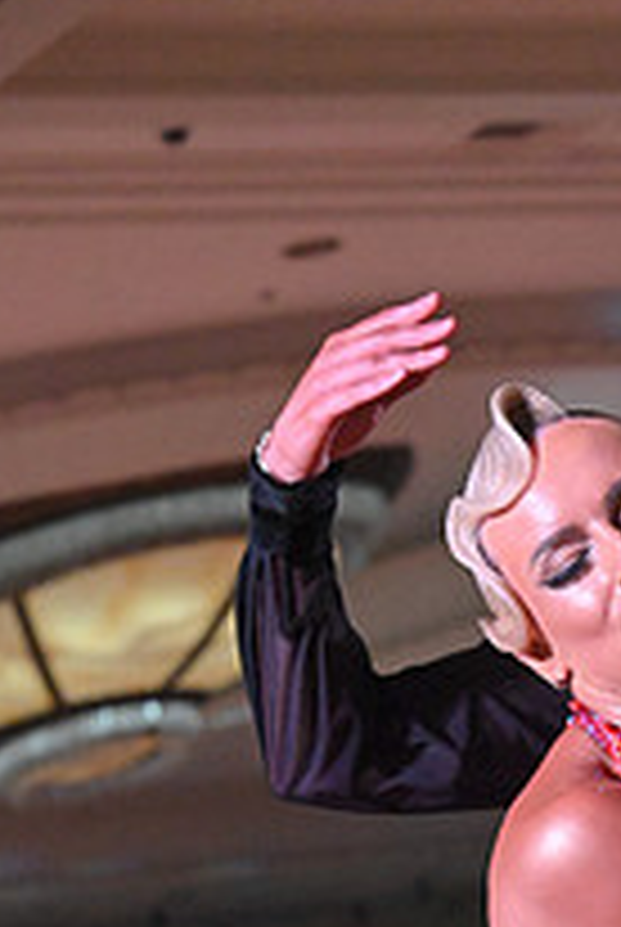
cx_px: 709
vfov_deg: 10.2
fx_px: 5080
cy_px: 1274
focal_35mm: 197
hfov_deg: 7.0
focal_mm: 70
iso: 6400
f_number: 5.6
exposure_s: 1/400
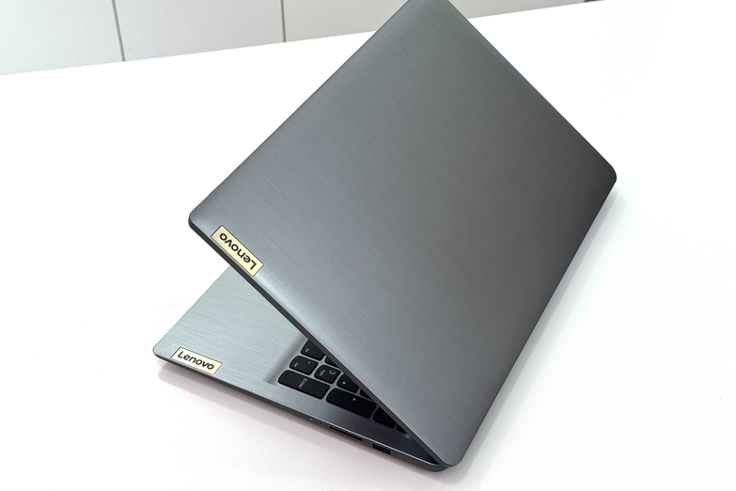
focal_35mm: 51
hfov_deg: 38.9
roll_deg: +1.7
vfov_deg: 26.5
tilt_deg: -39.5
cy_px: 226
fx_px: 1043
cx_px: 372
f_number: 1.78
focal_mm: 6.76
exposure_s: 1/145
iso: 50
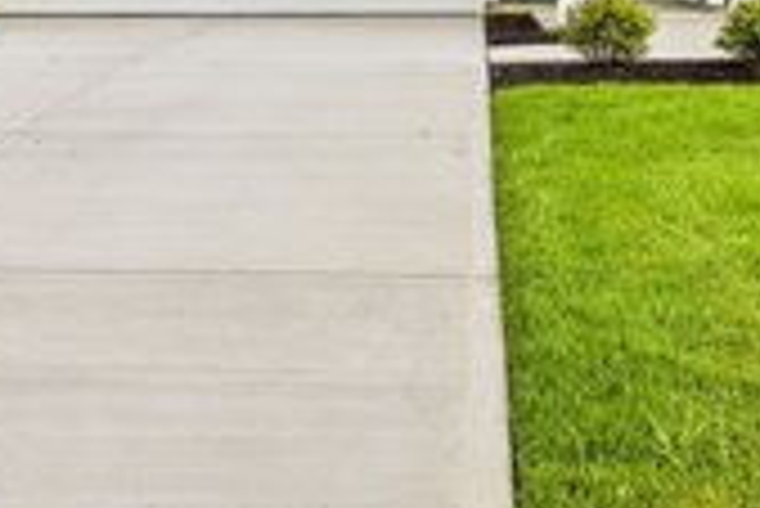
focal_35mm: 59
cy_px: -79
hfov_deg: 33.7
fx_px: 1247
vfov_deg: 21.6
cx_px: 481
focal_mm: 20
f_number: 8
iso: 100
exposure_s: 1/125
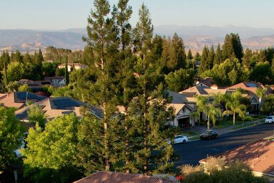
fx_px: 548
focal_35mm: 72
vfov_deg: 17.0
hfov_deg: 27.8
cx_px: 193
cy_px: 283
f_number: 2.8
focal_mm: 8.38
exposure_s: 1/725
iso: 100
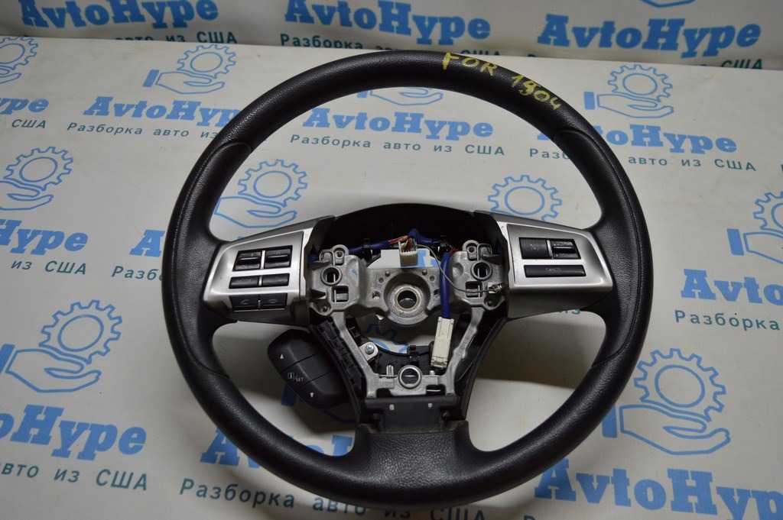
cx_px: 392
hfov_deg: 53.2
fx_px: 782
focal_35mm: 36
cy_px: 260
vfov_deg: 36.8
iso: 400
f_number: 4.5
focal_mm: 24
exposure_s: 1/80
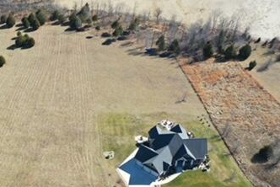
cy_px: 133
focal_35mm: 54
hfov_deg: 35.2
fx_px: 420
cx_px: 41
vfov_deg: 24.9
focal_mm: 10.26
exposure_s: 1/240
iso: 100
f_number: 5
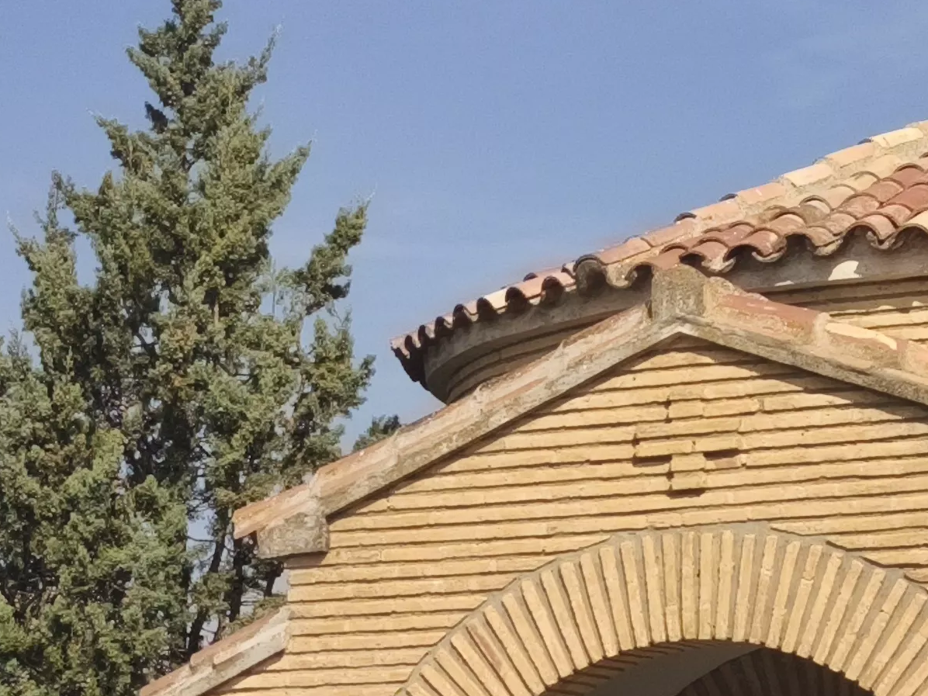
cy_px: 622
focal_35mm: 133
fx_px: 3566
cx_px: 356
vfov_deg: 11.1
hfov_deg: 14.8
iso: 50
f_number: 1.65
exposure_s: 1/946
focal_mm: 6.18
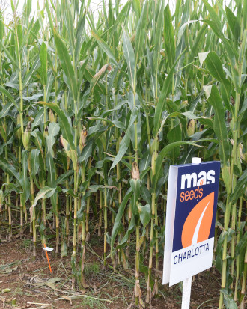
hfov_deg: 28.1
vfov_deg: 34.8
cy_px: 154
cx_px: 128
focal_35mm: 54
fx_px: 494
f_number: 8
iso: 400
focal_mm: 24
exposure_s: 1/250
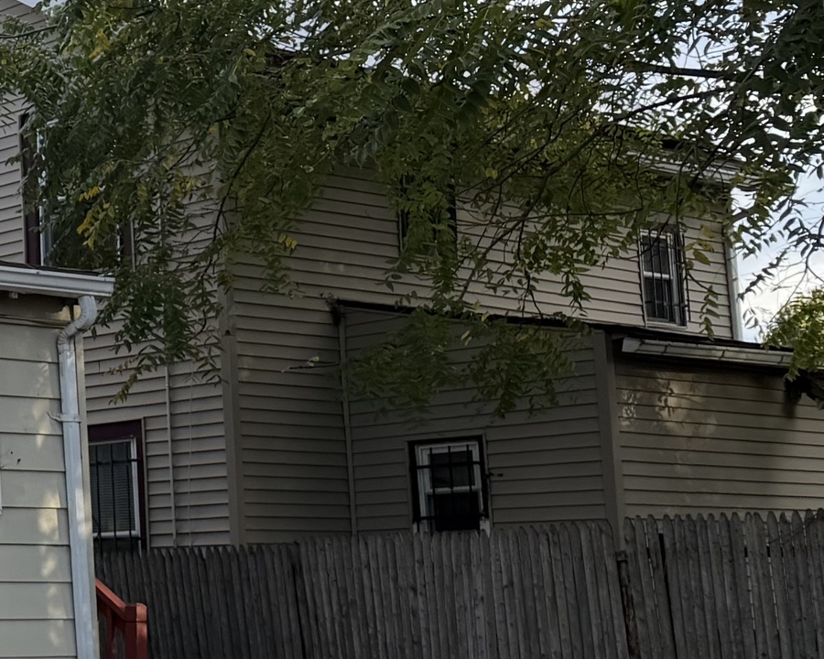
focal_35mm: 80
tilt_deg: +6.6
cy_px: 390
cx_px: -558
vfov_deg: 19.2
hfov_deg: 19.3
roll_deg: +0.7
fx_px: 1951
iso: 80
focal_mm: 6.76
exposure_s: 1/1437
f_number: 1.78
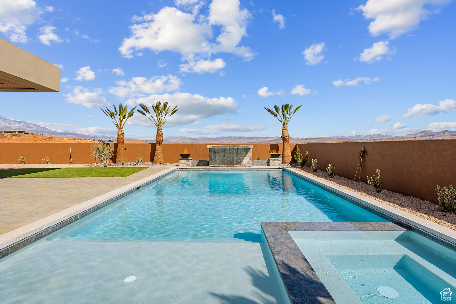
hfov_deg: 86.9
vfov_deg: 64.5
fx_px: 241
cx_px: 228
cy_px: 152
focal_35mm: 19
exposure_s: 1/800
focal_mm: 19
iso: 100
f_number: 8
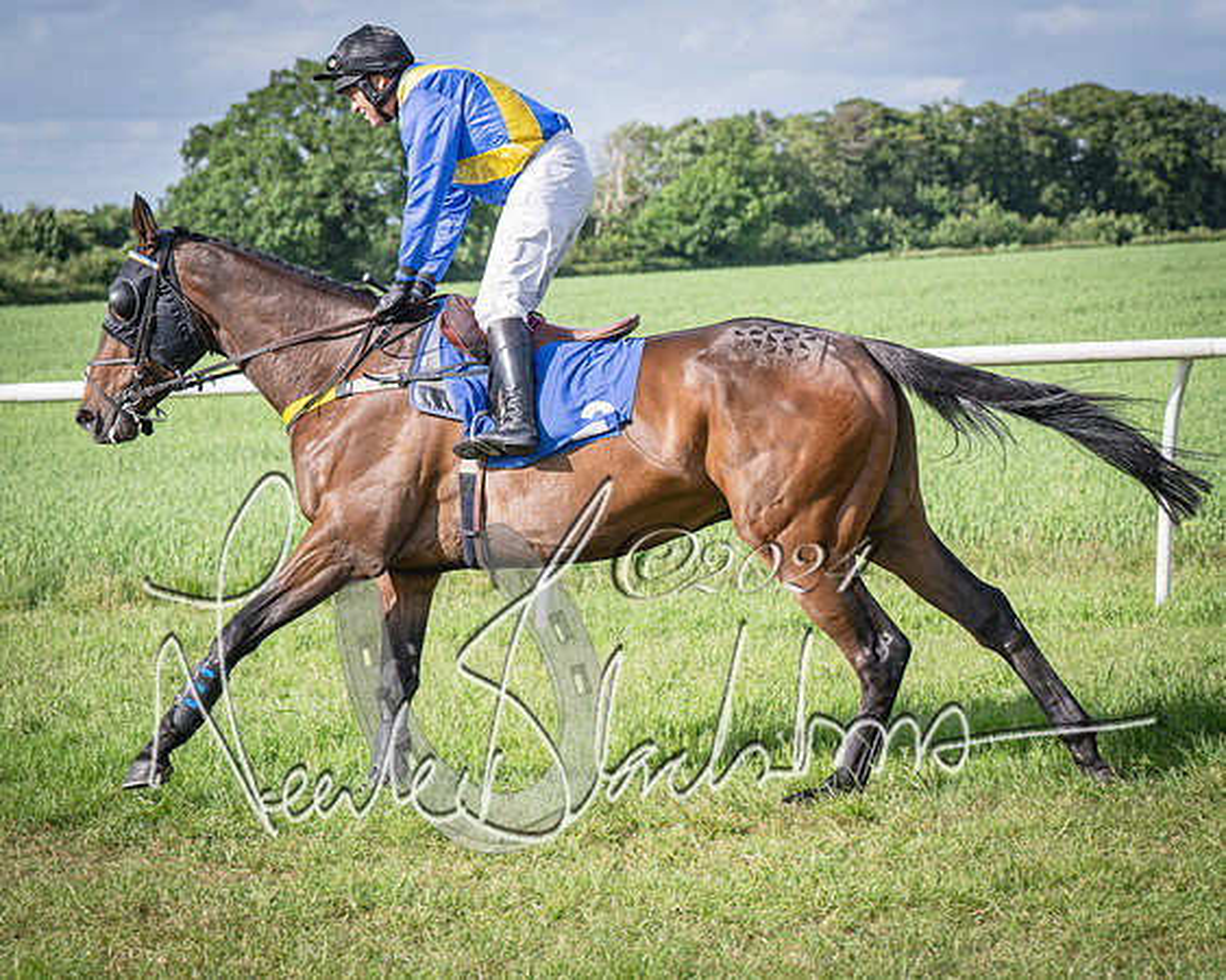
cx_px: 435
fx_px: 4753
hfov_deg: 14.7
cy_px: 543
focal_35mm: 131
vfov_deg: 11.8
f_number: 4.5
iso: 200
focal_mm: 70
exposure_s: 1/1600
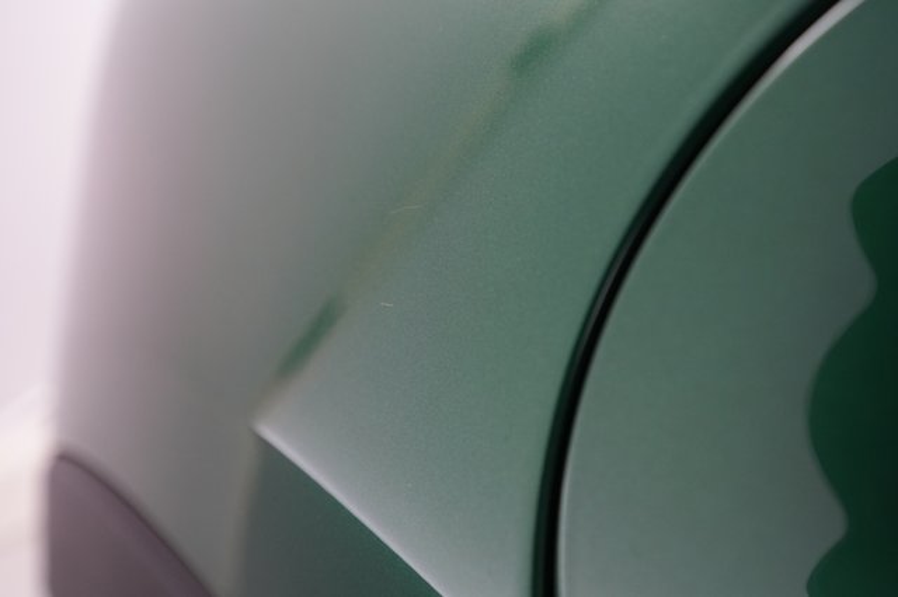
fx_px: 698
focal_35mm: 28
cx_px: 449
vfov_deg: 46.4
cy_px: 298
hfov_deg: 65.5
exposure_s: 1/100
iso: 2500
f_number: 4.5
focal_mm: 28
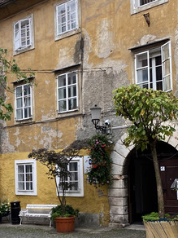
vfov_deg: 33.5
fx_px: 391
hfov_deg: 25.2
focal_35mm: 57
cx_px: 37
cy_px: 157
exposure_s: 1/122
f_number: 1.8
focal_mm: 4.25
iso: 32
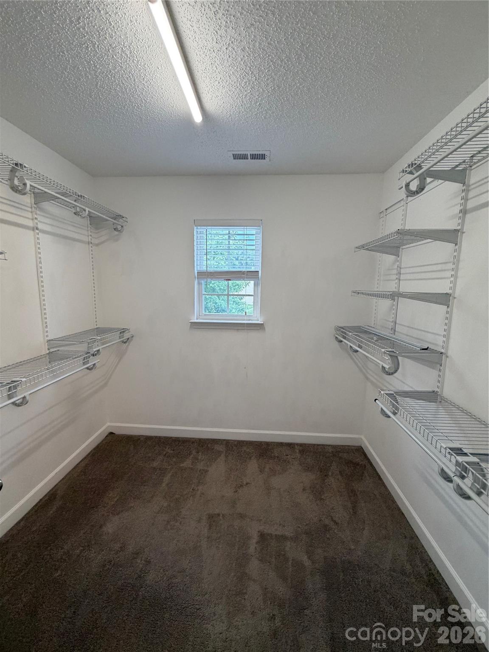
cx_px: 244
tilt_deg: -8.6
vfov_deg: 102.1
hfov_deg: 85.7
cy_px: 326
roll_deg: -0.2
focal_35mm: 14
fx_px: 264
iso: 250
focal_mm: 2.22
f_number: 2.2
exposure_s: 1/120
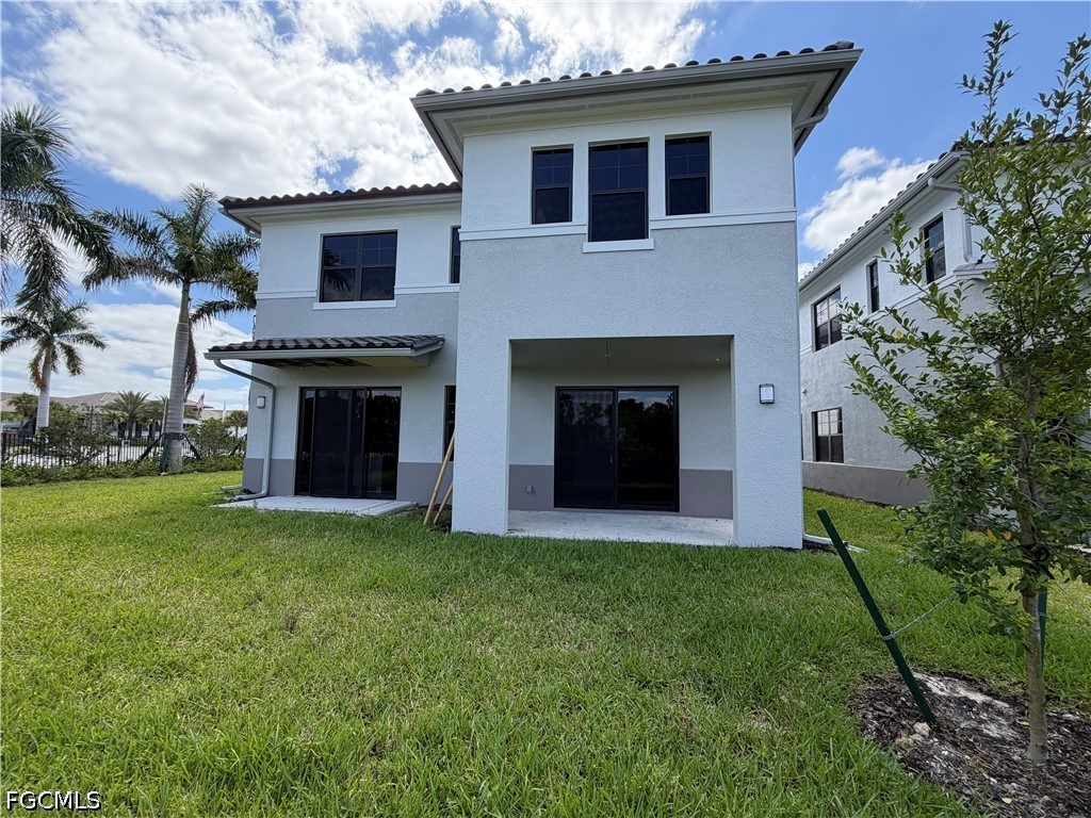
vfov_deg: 85.7
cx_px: 546
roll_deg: -1.1
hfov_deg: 102.1
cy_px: 409
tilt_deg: +4.5
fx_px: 441
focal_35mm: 14
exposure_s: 1/664
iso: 40
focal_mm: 2.22
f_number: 2.2
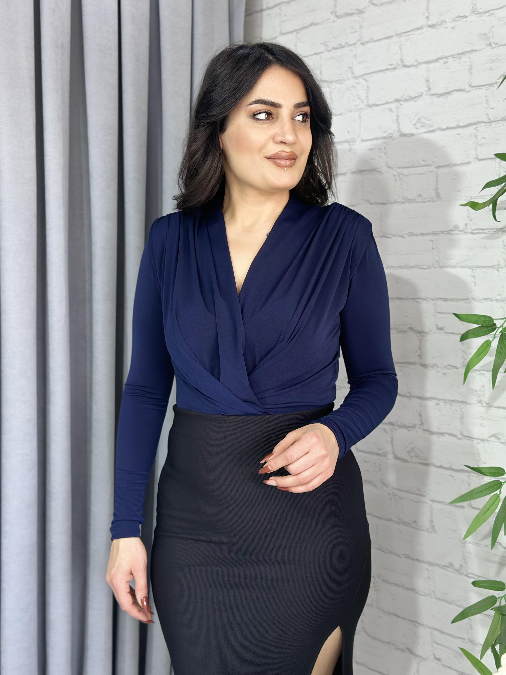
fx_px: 936
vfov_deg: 39.7
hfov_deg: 30.3
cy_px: 338
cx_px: 253
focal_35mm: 48
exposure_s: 1/100
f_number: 1.78
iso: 80
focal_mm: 6.86
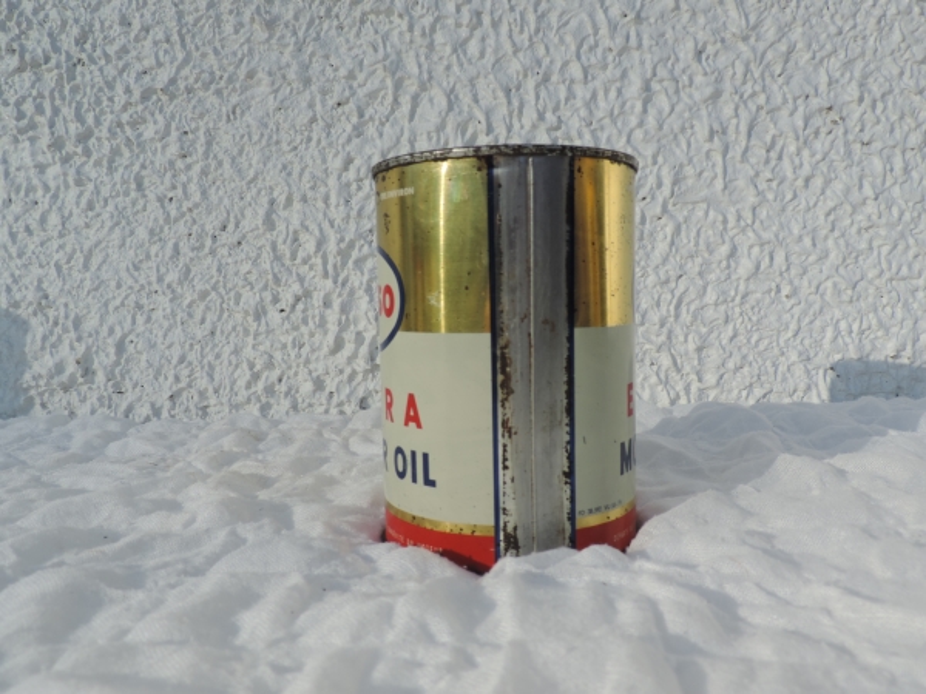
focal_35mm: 28
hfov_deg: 63.4
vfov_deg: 49.7
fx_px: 749
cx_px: 463
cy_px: 347
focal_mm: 4.9
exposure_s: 1/1000
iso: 80
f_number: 3.1
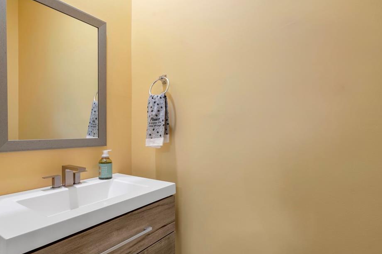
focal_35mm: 20
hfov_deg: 83.9
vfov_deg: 61.9
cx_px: 179
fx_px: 212
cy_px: 134
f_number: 9
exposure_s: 1/6
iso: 500
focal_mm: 18
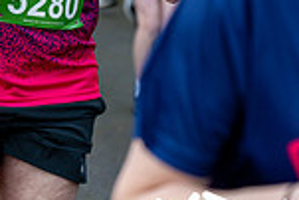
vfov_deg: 5.1
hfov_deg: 7.6
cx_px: -40
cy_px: -100
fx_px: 2228
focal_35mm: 268
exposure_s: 1/1250
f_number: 2.8
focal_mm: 70
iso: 450
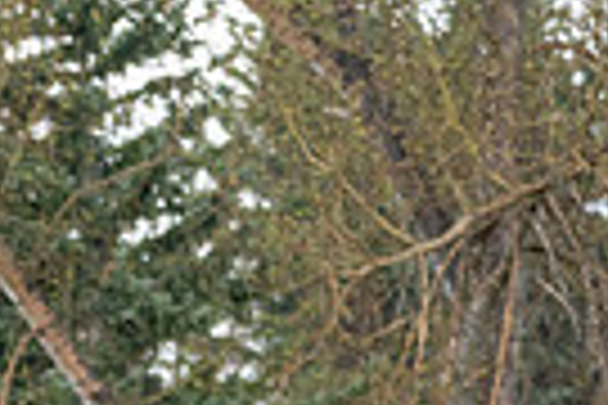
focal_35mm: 771
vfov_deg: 1.8
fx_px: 13020
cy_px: 853
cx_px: -608
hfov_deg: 2.7
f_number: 5.6
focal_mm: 179
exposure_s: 1/1250
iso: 2000
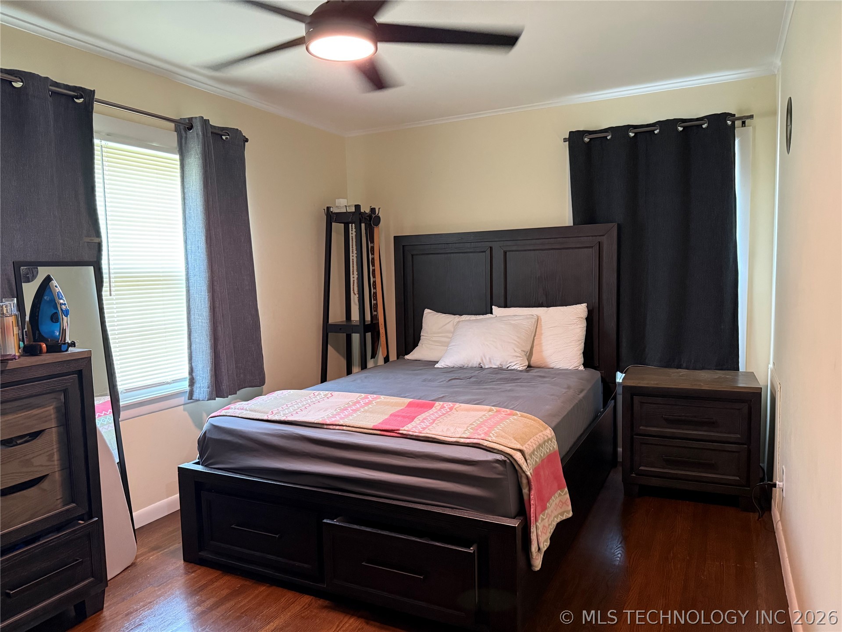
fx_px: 584
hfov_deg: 71.6
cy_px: 316
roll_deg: +1.1
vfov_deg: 56.8
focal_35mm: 24
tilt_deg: -4.4
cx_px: 421
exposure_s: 1/60
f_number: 1.78
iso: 640
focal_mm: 6.76
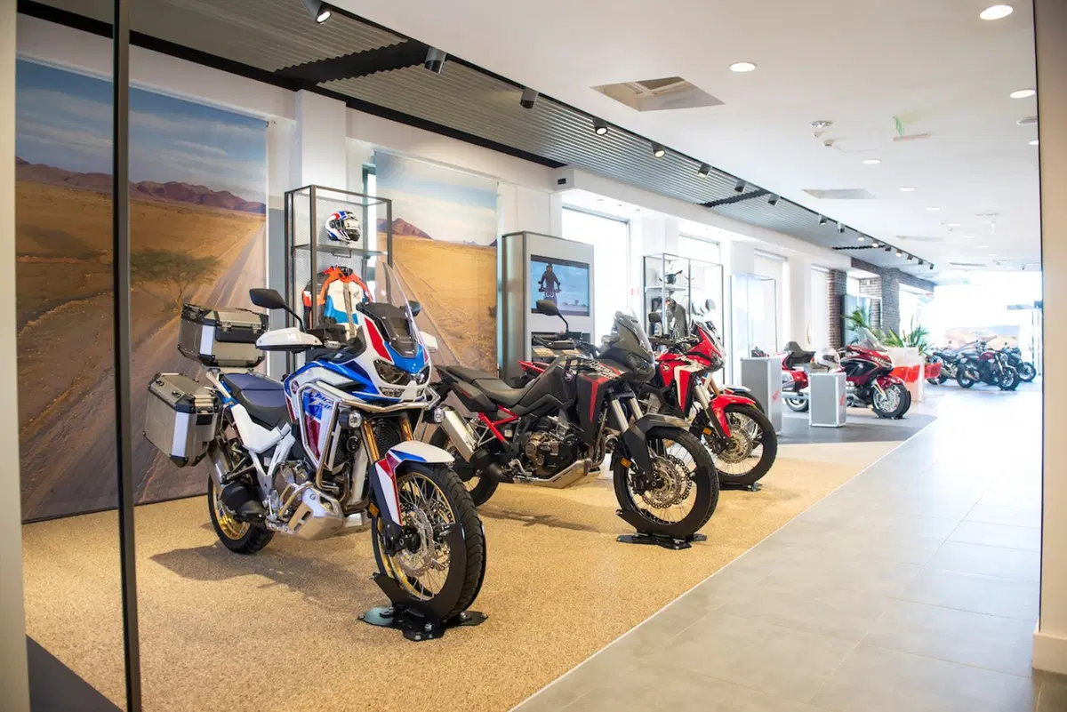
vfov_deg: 53.2
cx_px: 534
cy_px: 356
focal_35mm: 24
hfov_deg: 73.7
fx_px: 712
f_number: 4
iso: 1000
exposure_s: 1/160
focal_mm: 24
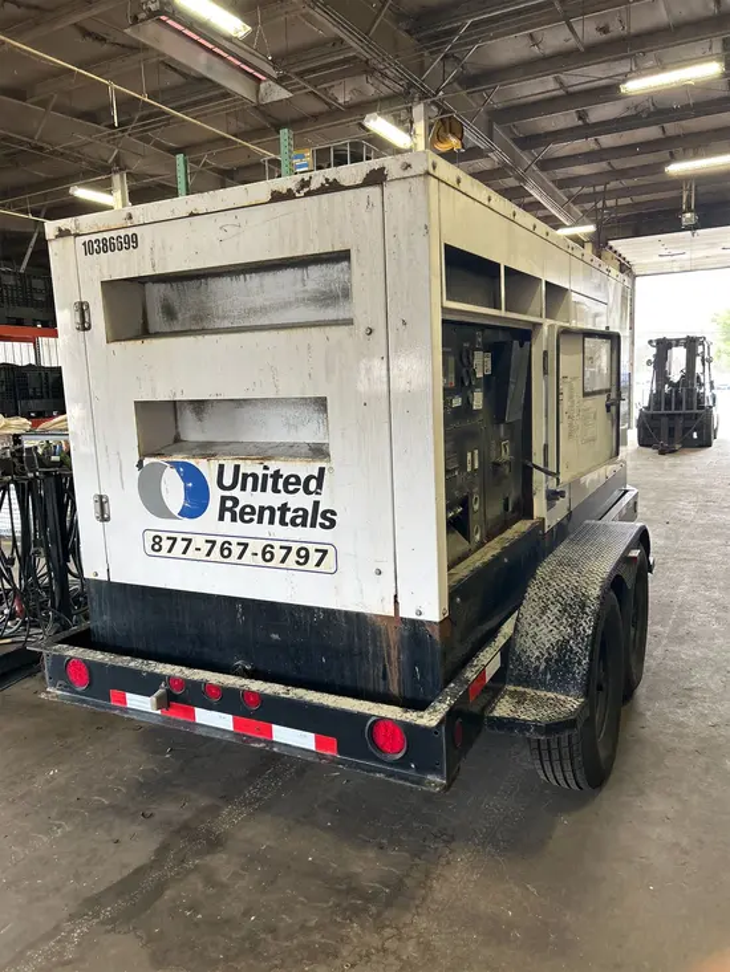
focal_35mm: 26
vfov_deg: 67.3
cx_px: 365
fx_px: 731
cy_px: 486
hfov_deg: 53.1
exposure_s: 1/60
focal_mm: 5.7
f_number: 1.5
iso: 160
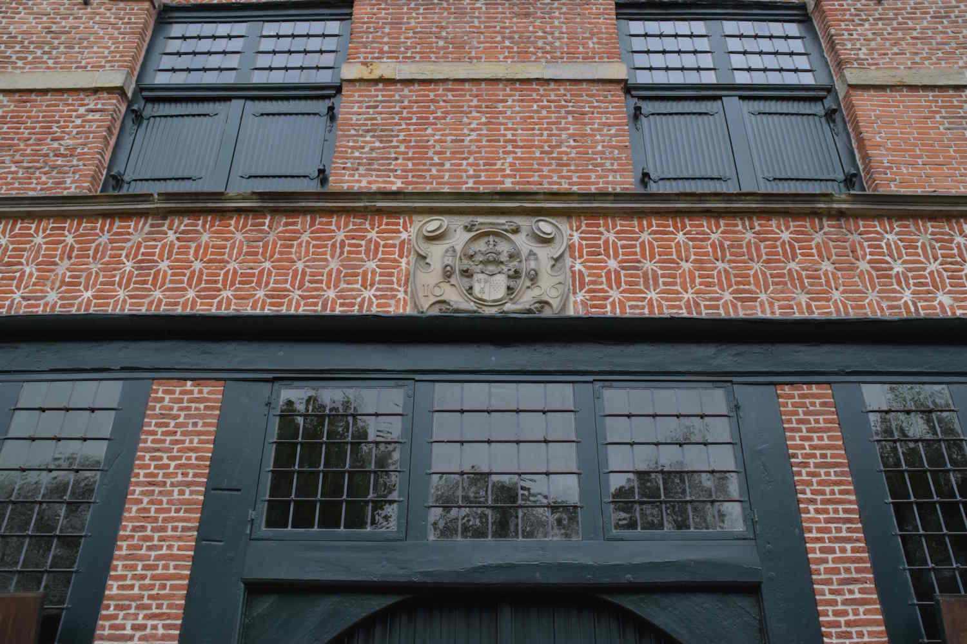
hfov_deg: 57.2
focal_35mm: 33
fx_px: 886
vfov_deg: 40.0
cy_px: 322
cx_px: 484
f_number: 22
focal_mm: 22
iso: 640
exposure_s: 1/80
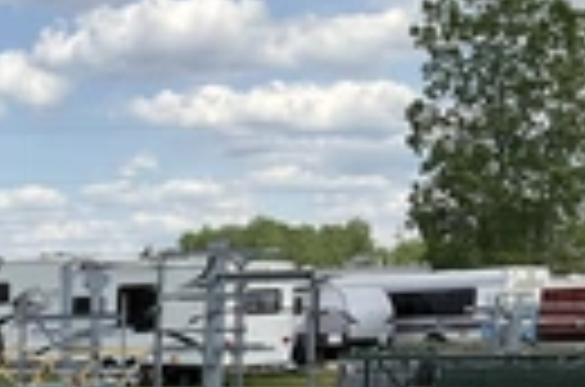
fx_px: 1508
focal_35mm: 93
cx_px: -234
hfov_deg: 19.7
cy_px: 590
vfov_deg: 13.7
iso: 25
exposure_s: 1/1626
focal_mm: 3
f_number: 1.8
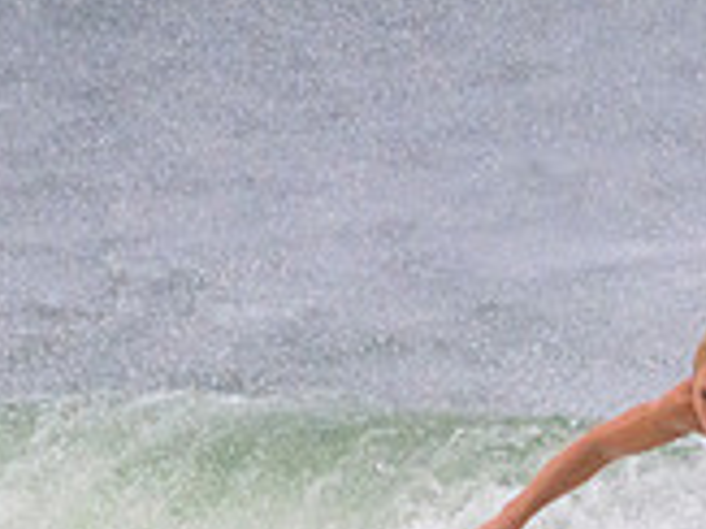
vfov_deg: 0.5
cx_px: 802
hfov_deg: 0.7
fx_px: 61426
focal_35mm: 3014
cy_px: 660
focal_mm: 800
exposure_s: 1/3200
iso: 3600
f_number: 11
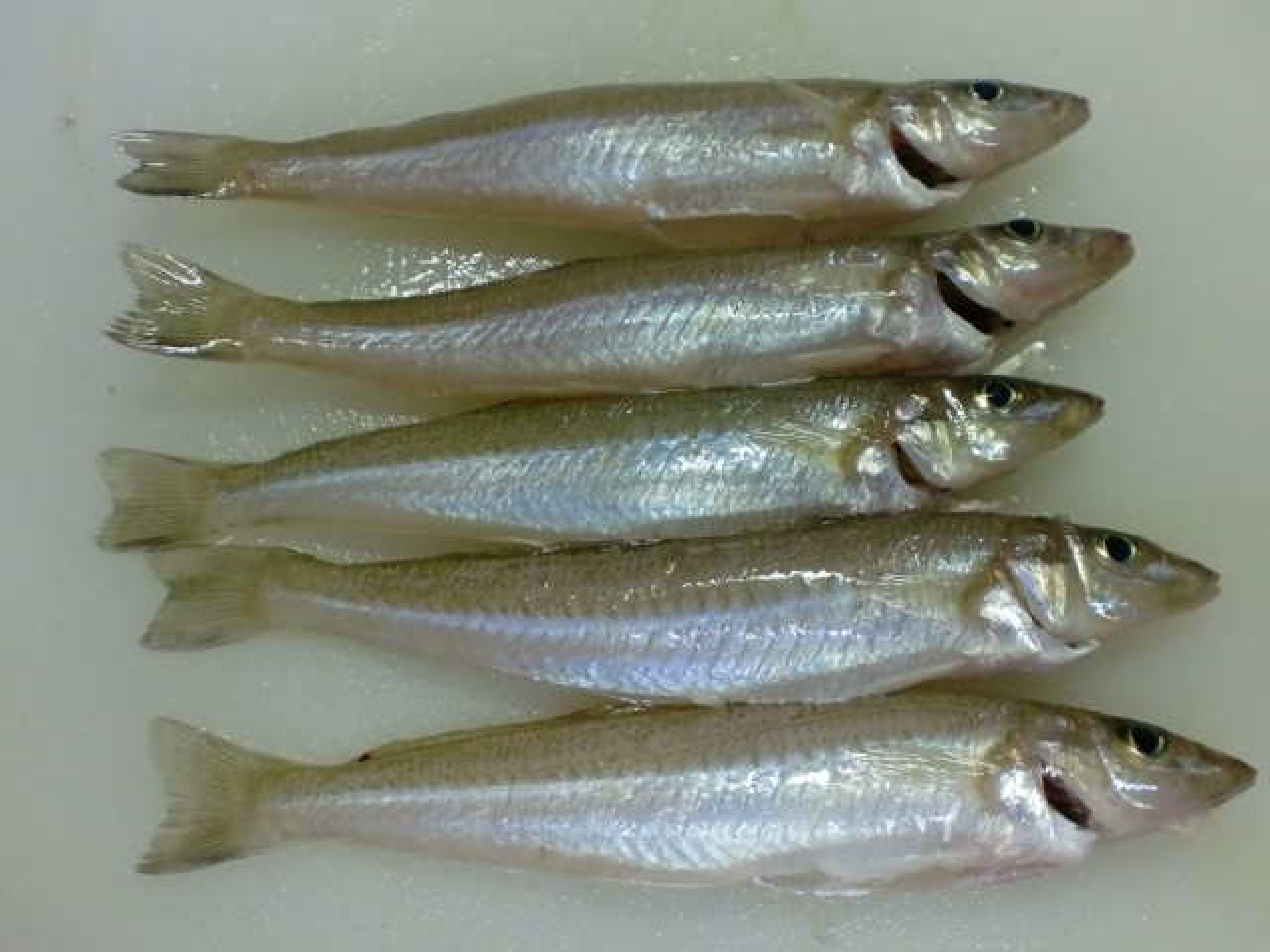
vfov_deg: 40.7
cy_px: 476
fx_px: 1284
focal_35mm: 35
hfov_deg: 52.6
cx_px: 635
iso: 400
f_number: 3.1
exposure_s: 1/60
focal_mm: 6.3
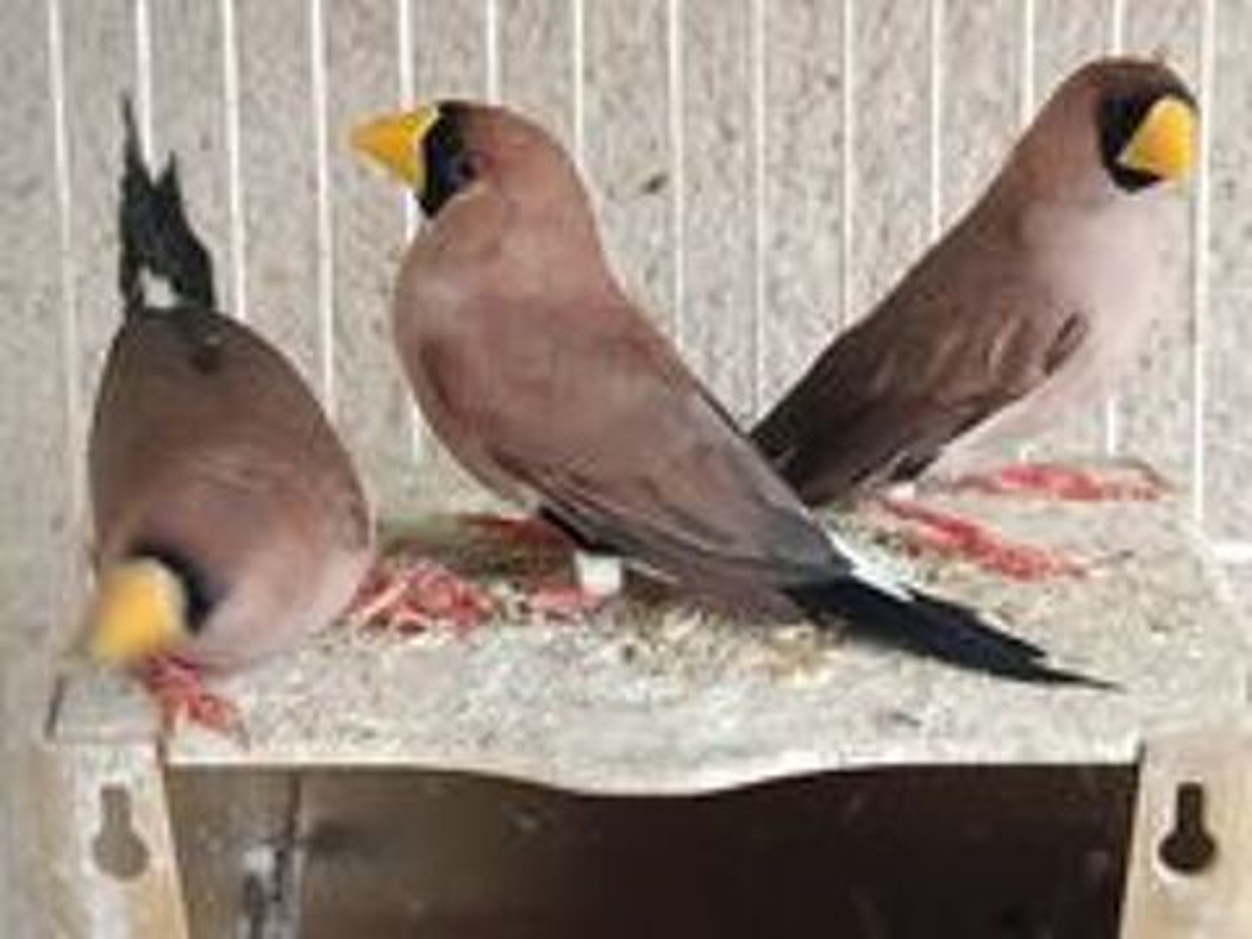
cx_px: 626
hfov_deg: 25.3
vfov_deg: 19.1
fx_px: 2785
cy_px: 470
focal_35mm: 77
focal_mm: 5.24
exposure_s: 1/50
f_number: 1.7
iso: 970
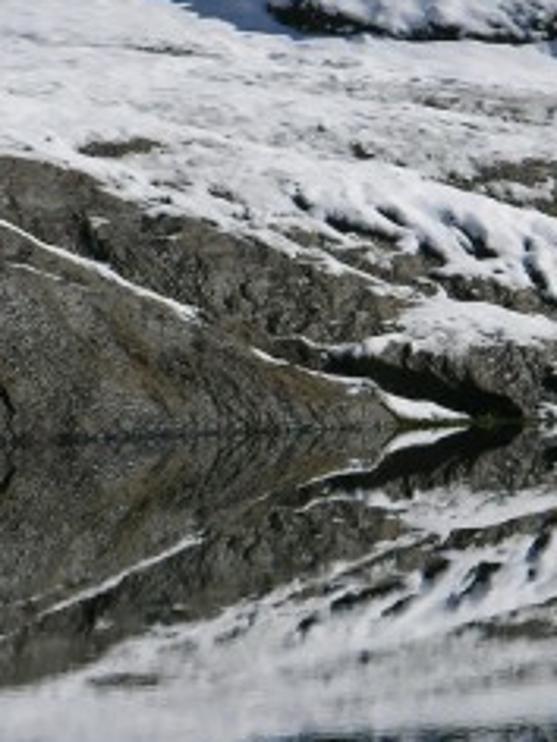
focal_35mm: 586
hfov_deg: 2.5
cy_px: 355
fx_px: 12572
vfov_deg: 3.4
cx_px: 368
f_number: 6.3
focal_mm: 44.7
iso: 50
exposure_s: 1/502
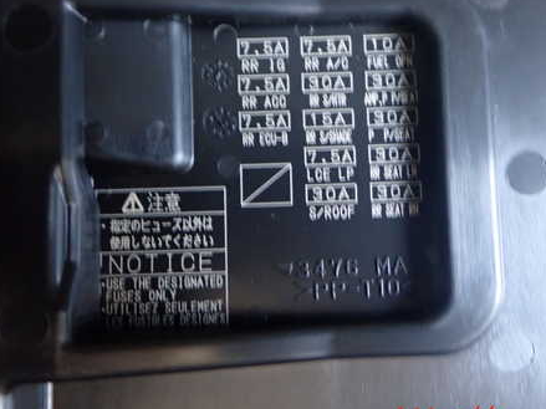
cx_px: 306
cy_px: 155
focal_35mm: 41
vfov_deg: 34.9
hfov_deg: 45.7
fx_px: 647
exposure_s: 1/25
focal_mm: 5.4
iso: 800
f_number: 2.3
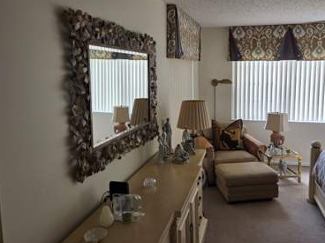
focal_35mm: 30
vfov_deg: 46.7
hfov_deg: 59.7
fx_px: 281
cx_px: 189
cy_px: 113
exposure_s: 1/180
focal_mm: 5.4
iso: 64
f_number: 1.8
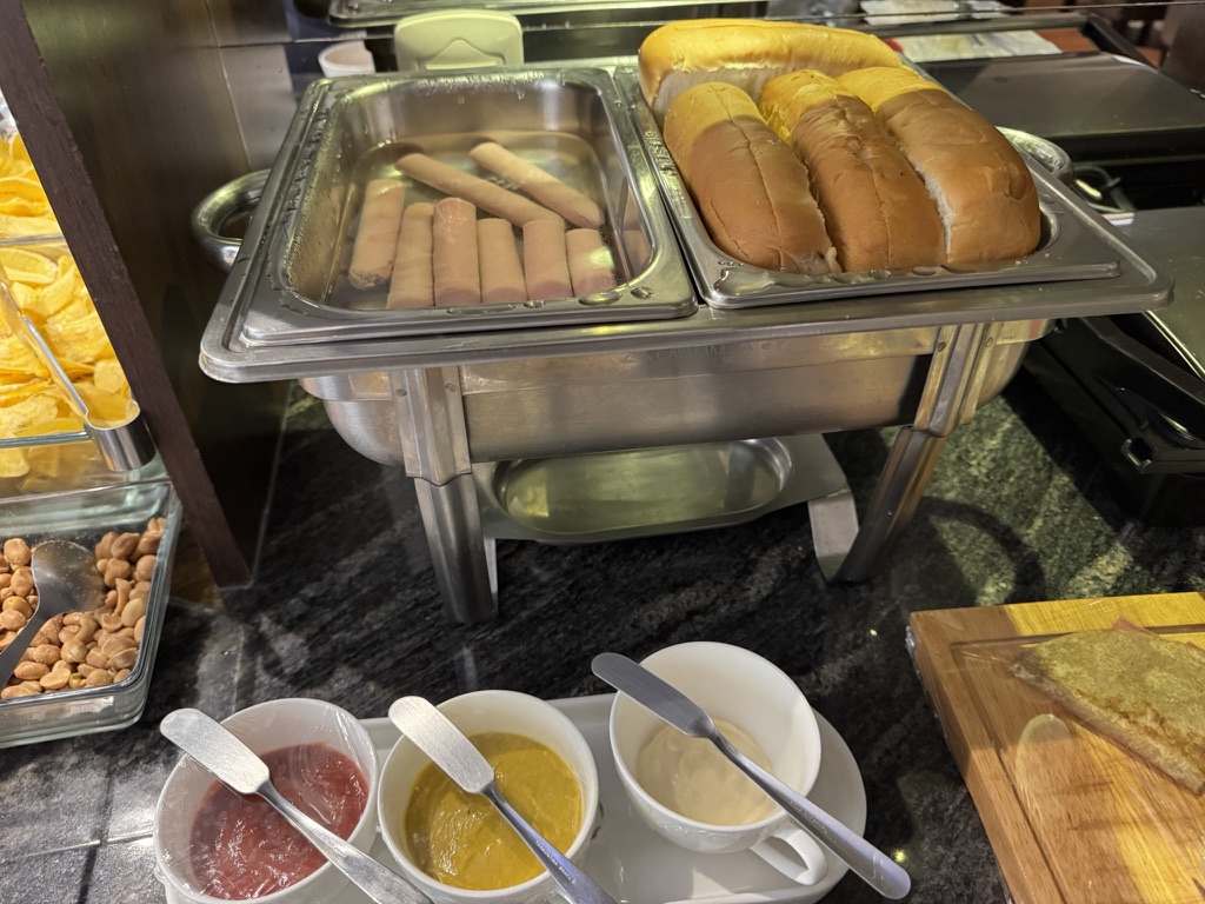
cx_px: 602
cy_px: 452
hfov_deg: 71.6
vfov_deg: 56.8
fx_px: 835
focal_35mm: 24
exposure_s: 1/50
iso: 800
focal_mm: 6.76
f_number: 1.78
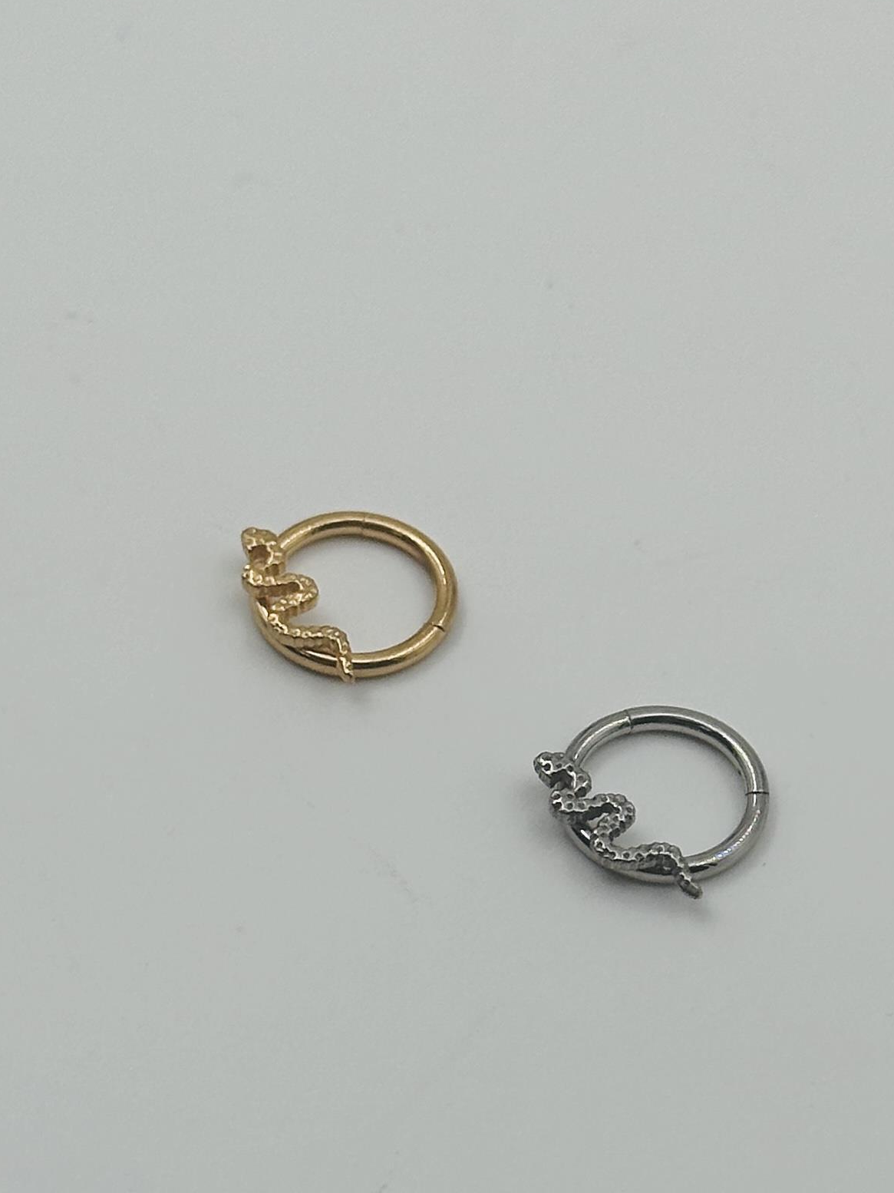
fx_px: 2032
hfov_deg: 24.8
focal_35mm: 59
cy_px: 686
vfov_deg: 32.6
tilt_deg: -52.7
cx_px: 533
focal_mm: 6.86
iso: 64
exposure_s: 1/2070
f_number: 1.78
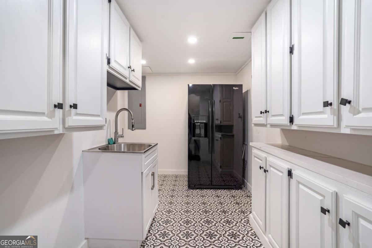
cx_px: 186
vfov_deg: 73.7
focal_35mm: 16
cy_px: 124
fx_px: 165
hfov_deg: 96.7
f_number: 8
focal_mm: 16
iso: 320
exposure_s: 1/10
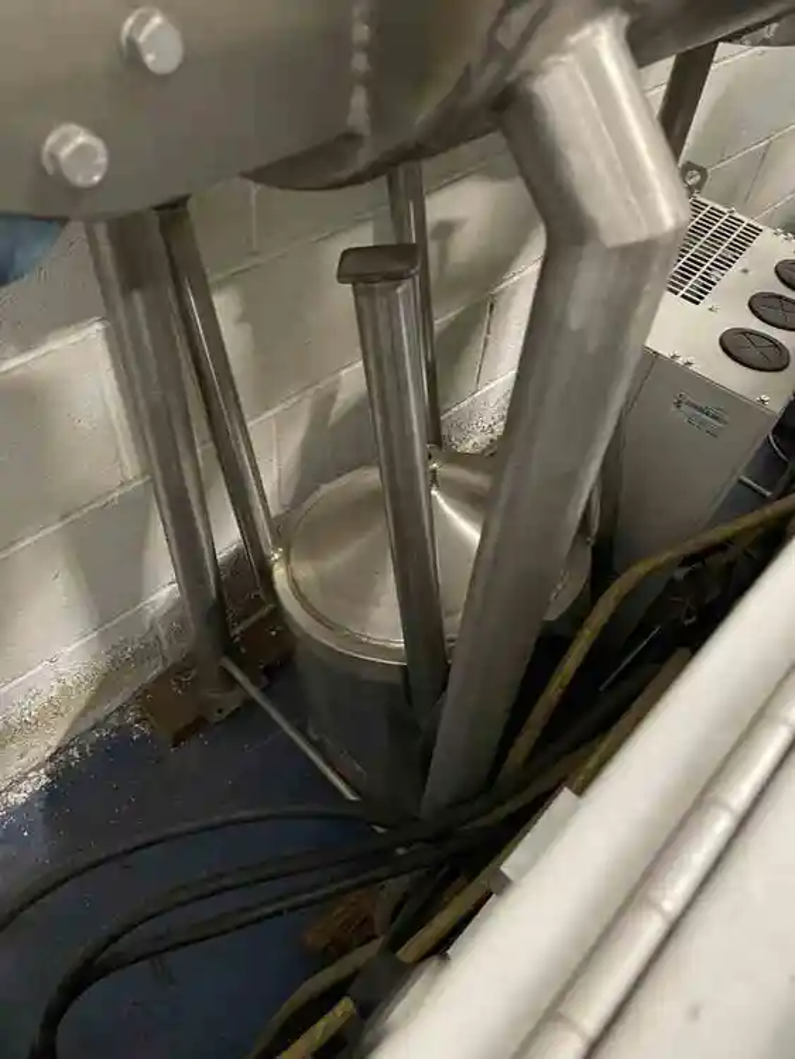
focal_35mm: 26
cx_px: 398
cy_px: 530
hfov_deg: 53.1
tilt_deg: -49.0
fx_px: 796
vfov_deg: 67.3
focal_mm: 4.2
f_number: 1.6
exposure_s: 1/30
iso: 800
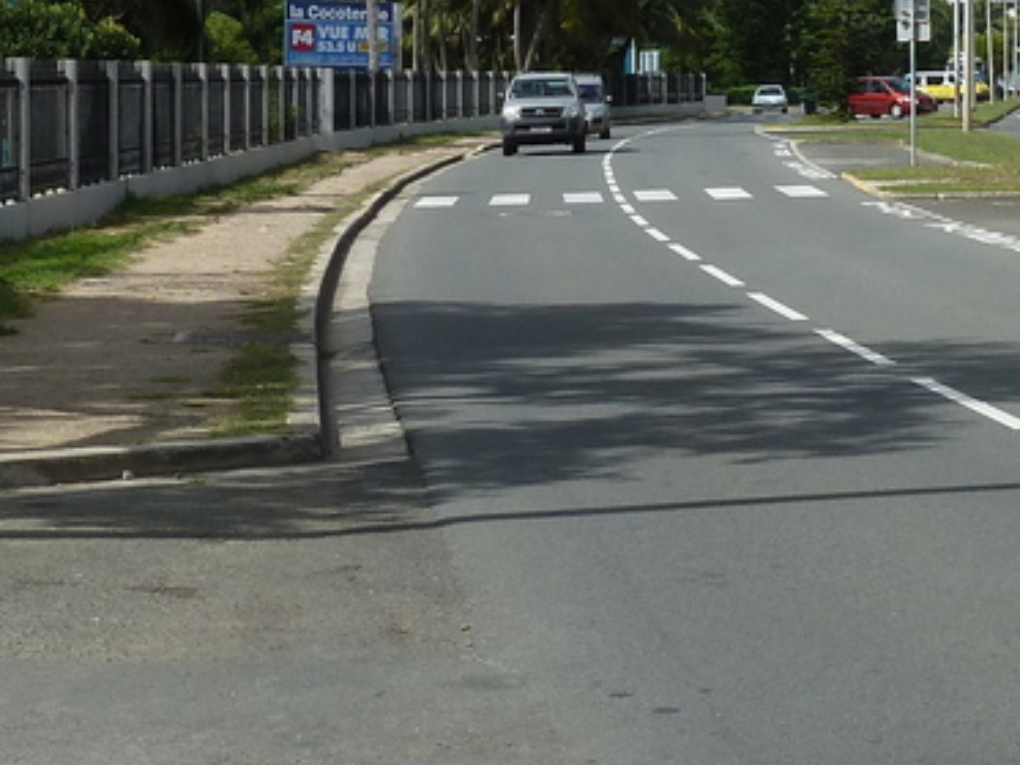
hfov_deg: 14.6
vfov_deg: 10.9
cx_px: 528
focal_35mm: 135
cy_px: 93
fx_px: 3979
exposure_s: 1/500
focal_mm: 6.9
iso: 80
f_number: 5
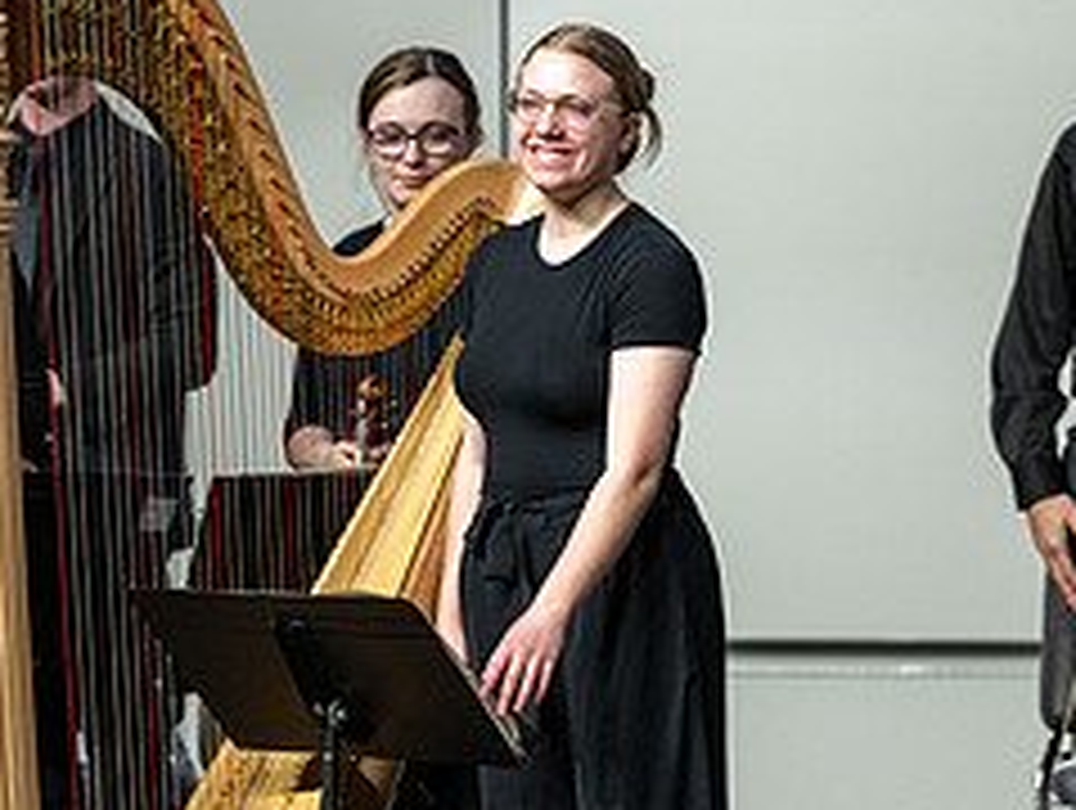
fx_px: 13417
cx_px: 545
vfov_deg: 3.5
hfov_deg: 4.6
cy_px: 349
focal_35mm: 431
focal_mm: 185
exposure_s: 1/500
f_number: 2.8
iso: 1600
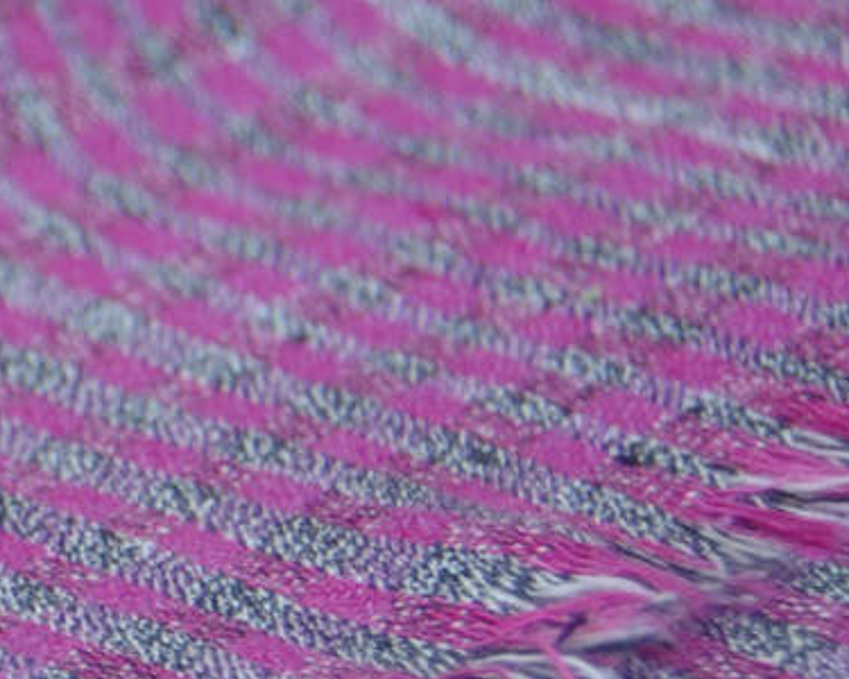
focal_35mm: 175
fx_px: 4394
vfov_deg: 8.8
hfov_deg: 10.4
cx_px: -695
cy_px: 389
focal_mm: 31
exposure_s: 1/100
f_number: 4.5
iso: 200
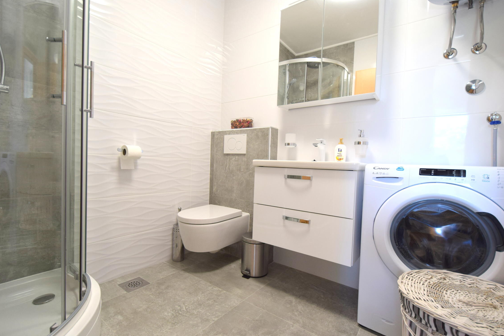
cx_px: 246
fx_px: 224
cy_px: 164
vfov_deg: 73.7
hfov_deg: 96.7
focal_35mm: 16
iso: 450
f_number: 4
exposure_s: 1/60
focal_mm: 10
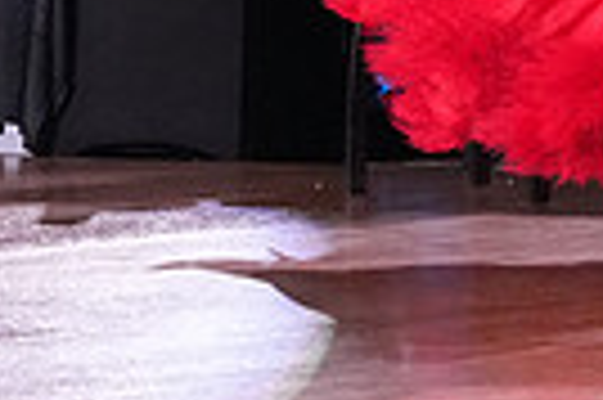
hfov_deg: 3.4
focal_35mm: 598
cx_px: 747
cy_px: -353
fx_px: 10004
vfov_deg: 2.3
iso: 5000
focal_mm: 92
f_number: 5.6
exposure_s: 1/320
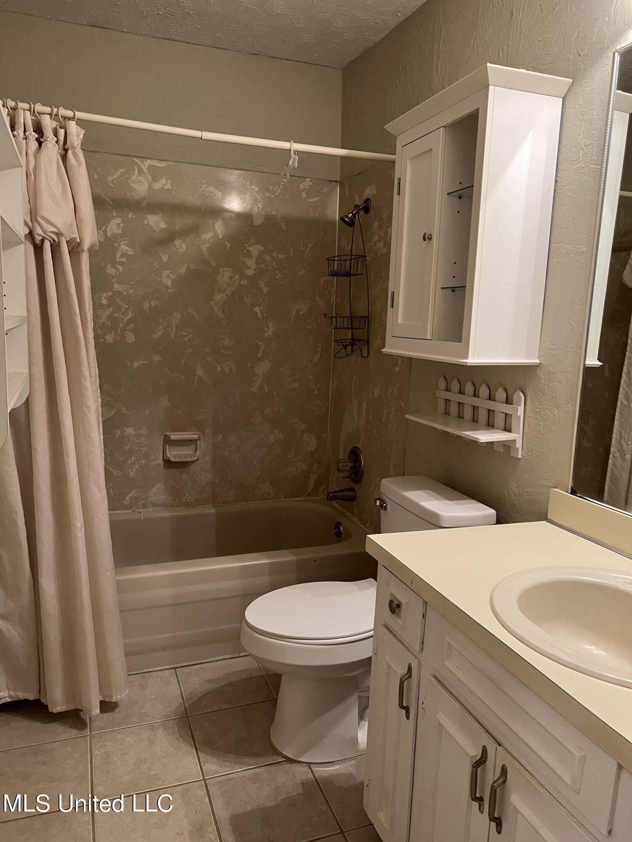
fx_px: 633
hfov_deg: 53.1
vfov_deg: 67.3
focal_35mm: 26
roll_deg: -2.5
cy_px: 421
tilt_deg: -8.7
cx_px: 316
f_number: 1.5
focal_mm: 5.7
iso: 320
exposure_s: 1/60
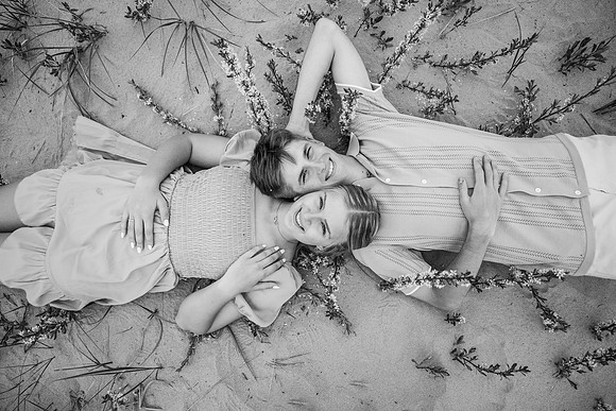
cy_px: 206
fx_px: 411
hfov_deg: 73.7
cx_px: 308
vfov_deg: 53.2
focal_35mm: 24
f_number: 2.8
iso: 320
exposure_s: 1/1000
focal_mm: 24
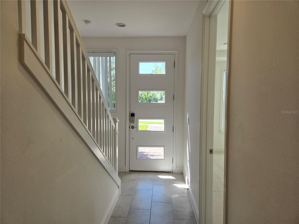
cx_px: 150
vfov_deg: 58.9
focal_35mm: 23
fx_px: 199
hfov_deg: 73.9
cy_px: 112
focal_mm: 5.4
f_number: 1.8
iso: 25
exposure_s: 1/184
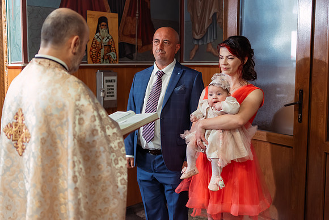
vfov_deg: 34.2
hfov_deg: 49.5
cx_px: 164
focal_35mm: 39
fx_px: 356
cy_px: 97
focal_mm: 35
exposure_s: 1/250
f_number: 1.8
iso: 1600
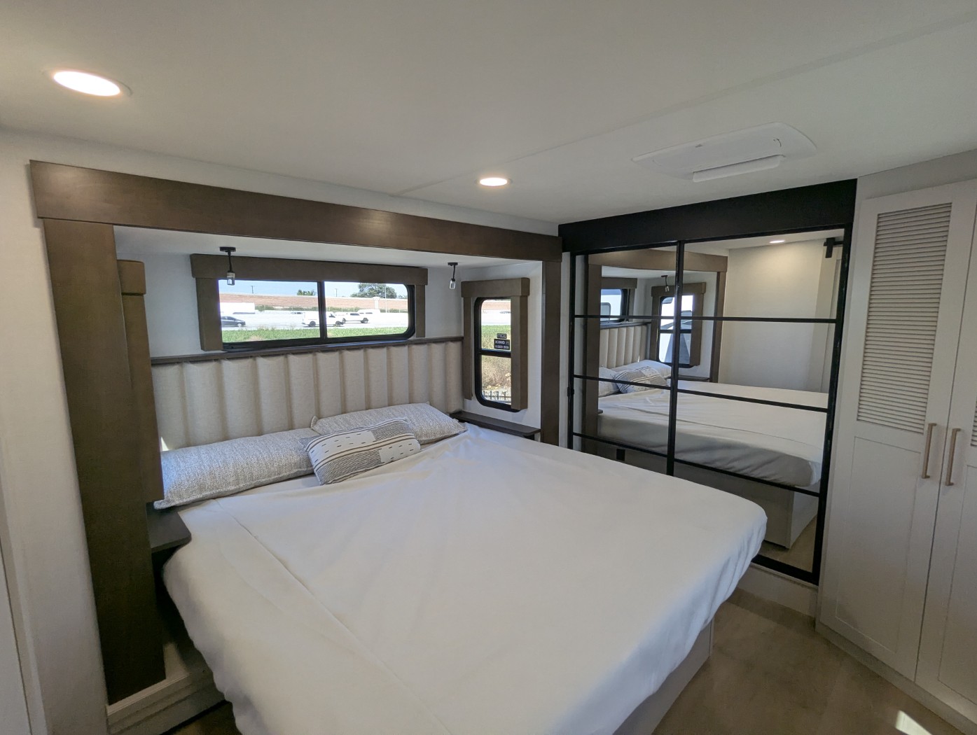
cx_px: 488
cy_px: 368
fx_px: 452
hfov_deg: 94.4
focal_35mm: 16
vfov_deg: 78.2
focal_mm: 2.35
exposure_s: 1/164
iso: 79
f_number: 2.2
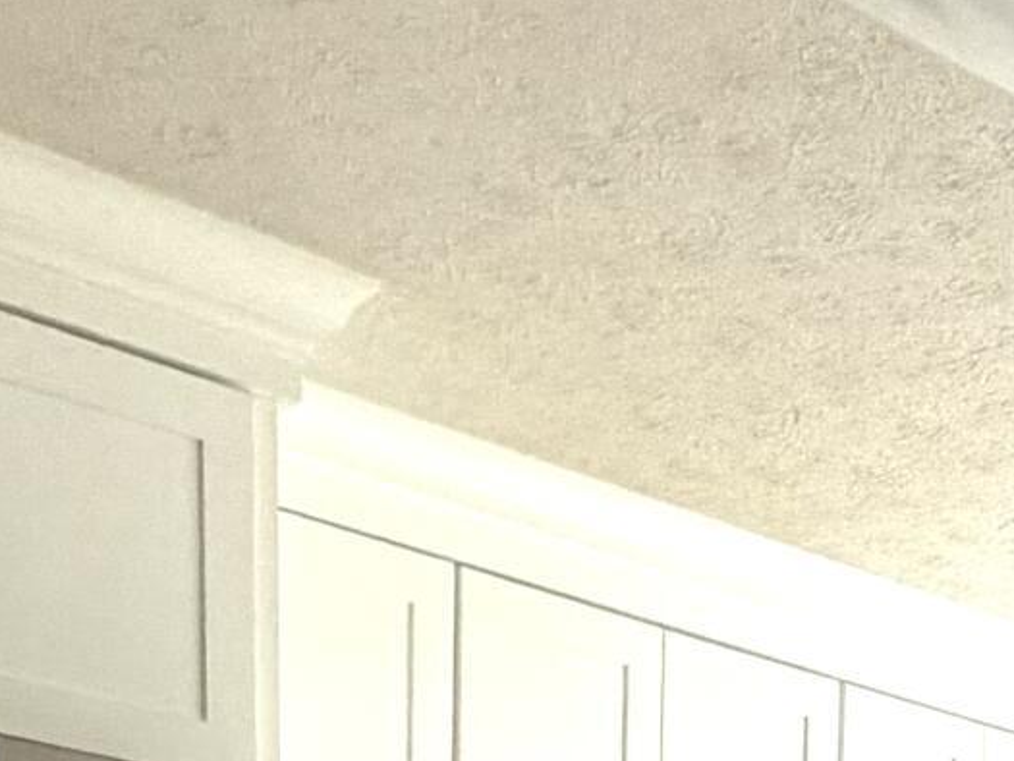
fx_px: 2344
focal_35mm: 80
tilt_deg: -6.4
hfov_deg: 24.2
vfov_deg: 14.3
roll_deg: +0.2
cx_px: 744
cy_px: 1667
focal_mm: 2.22
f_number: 2.2
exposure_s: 1/65
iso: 320
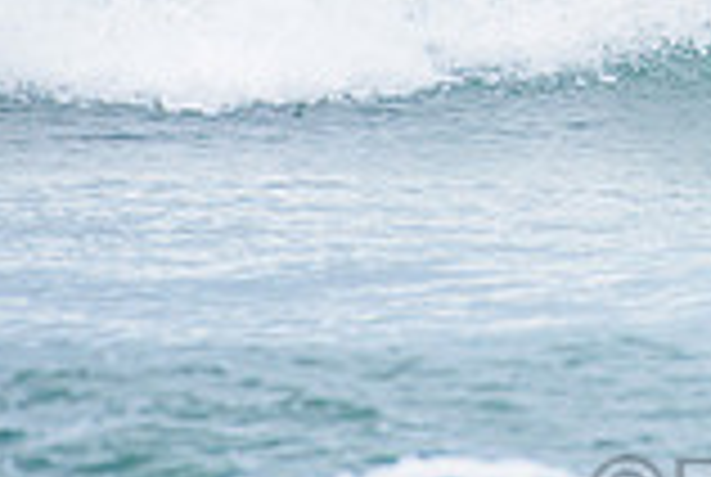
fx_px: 36230
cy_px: -250
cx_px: 936
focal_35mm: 1831
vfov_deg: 0.8
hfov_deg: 1.1
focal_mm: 500
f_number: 5.6
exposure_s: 1/2000
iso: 450
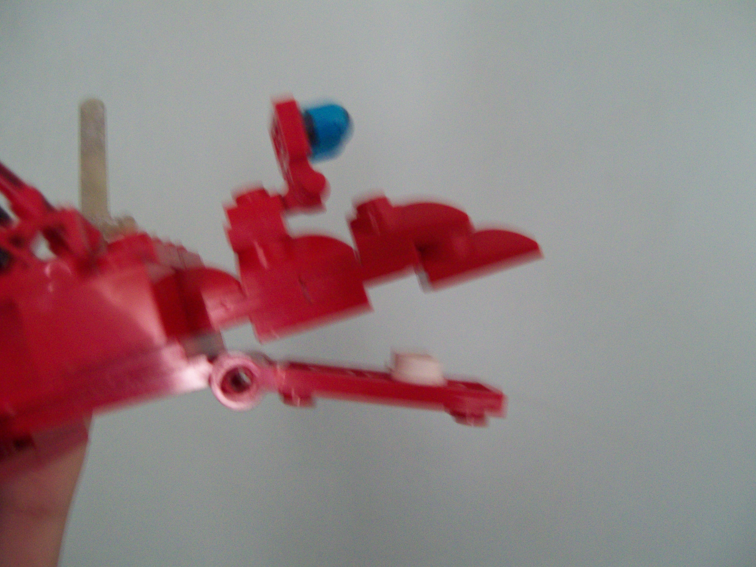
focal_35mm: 36
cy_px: 284
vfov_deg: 39.7
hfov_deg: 51.4
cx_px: 378
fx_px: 786
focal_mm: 6
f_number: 2.7
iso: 160
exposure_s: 1/8
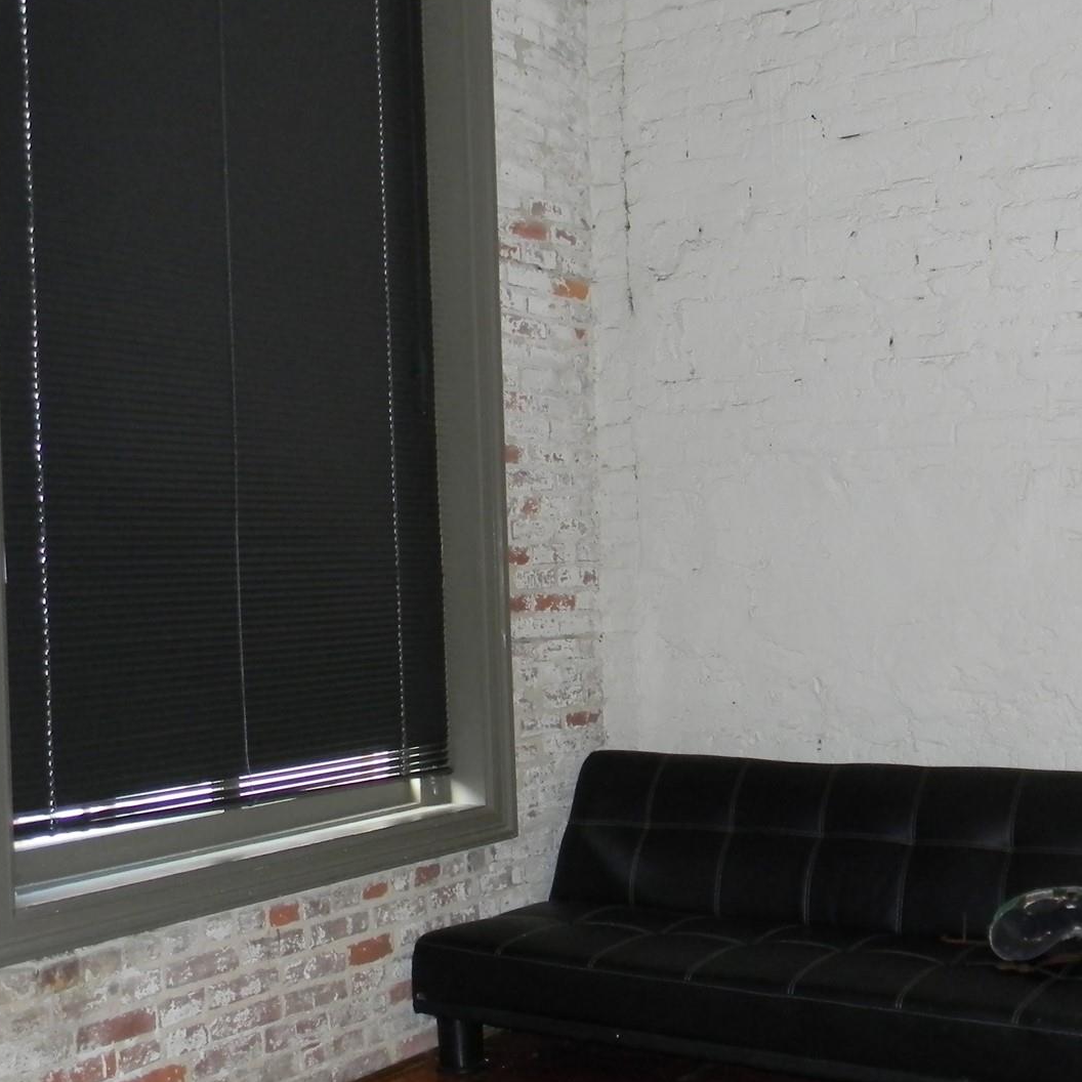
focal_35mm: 48
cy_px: 592
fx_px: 1697
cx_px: 821
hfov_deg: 34.6
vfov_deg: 35.3
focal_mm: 5
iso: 303
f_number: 3.5
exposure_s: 1/26
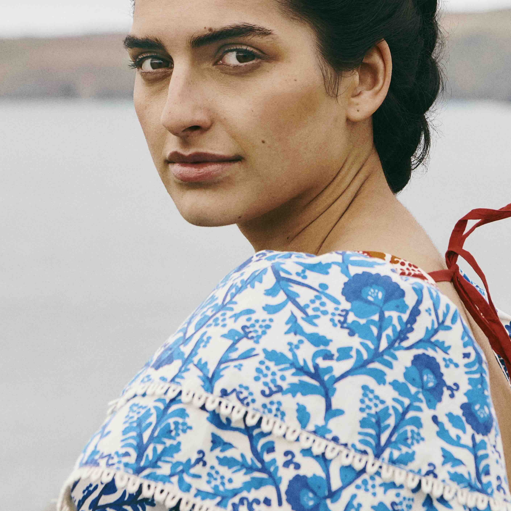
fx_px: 2823
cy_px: 297
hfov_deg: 10.3
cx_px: 345
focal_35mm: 169
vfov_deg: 10.3
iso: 250
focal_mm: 70
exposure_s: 1/250
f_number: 5.6
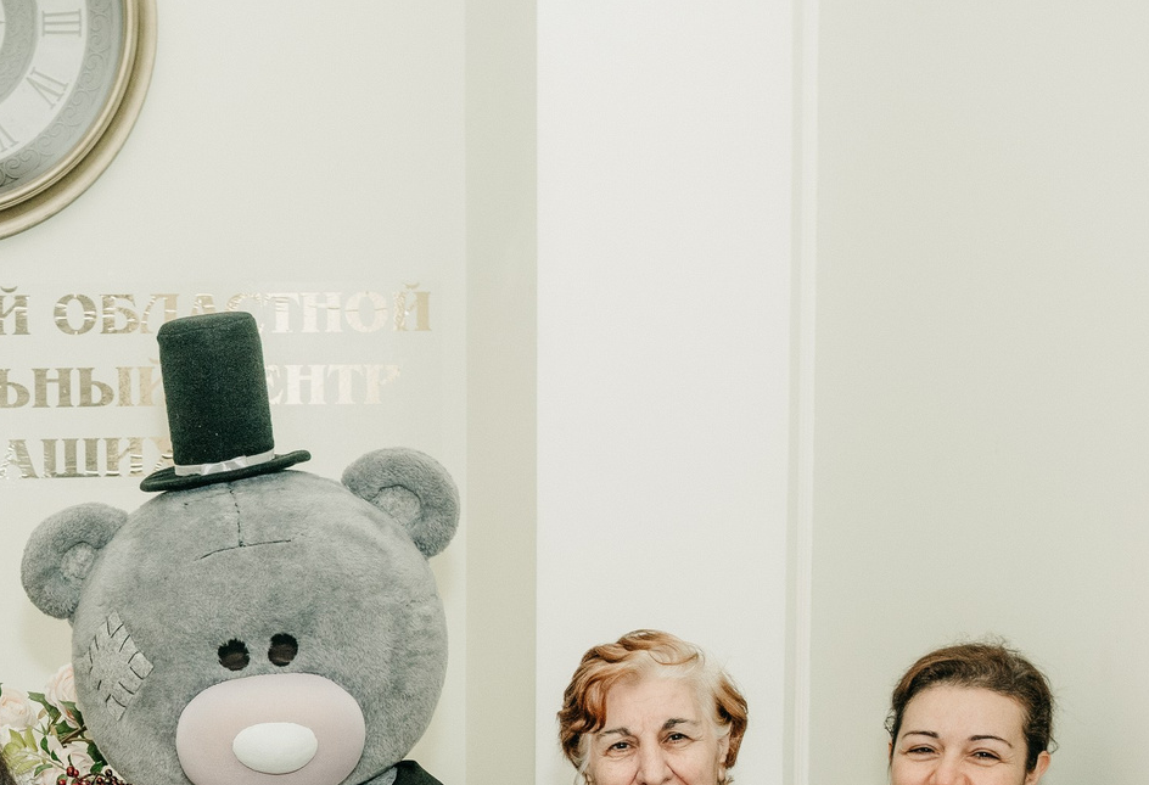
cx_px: -25
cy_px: 997
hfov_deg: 26.6
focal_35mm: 71
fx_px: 2283
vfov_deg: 18.3
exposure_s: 1/160
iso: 320
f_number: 4.5
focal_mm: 24
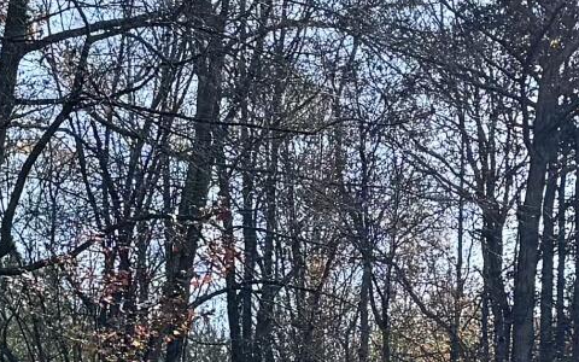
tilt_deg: +5.6
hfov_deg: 12.8
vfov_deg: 8.0
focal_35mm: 159
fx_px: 2509
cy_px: 582
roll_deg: -1.3
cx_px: -154
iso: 80
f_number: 1.78
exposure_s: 1/2174
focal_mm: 6.76
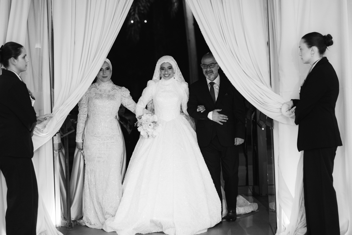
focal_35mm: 83
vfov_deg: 16.4
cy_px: 118
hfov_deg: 24.4
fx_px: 816
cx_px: 176
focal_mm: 82
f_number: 2.8
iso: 1000
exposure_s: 1/200
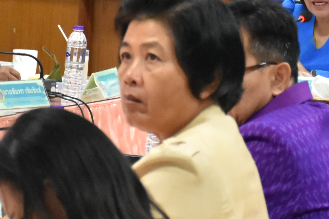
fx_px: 2860
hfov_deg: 6.6
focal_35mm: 313
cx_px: 308
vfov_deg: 4.4
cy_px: 8
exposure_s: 1/125
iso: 3200
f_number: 5
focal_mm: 66
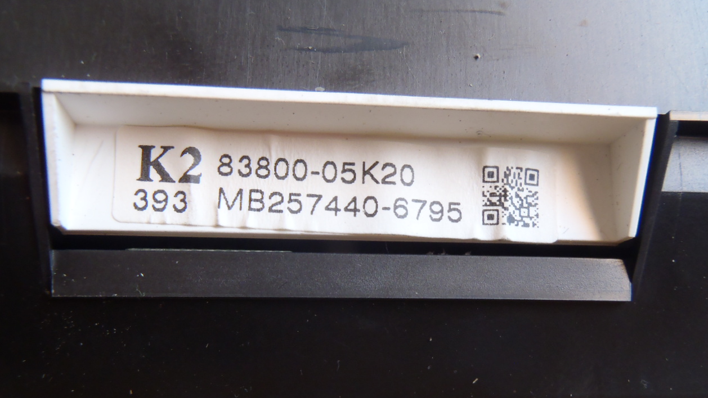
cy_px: 257
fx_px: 770
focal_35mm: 41
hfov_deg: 49.4
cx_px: 360
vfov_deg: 28.9
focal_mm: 6.64
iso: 200
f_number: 4.7
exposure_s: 1/20
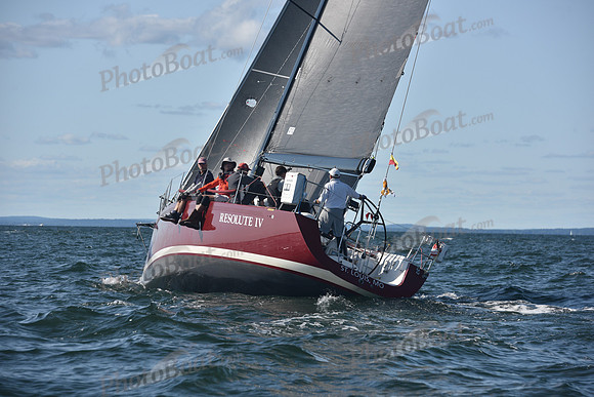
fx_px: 2640
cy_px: 198
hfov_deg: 12.8
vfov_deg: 8.6
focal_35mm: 160
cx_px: 297
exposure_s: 1/800
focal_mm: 160
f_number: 7.1
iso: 250
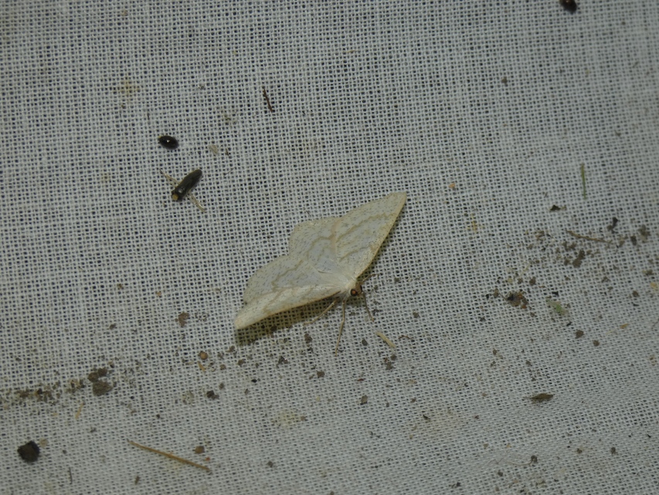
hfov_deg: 12.3
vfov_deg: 9.3
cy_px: 248
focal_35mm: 160
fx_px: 3046
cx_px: 330
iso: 80
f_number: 5.4
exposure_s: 1/60
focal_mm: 28.8
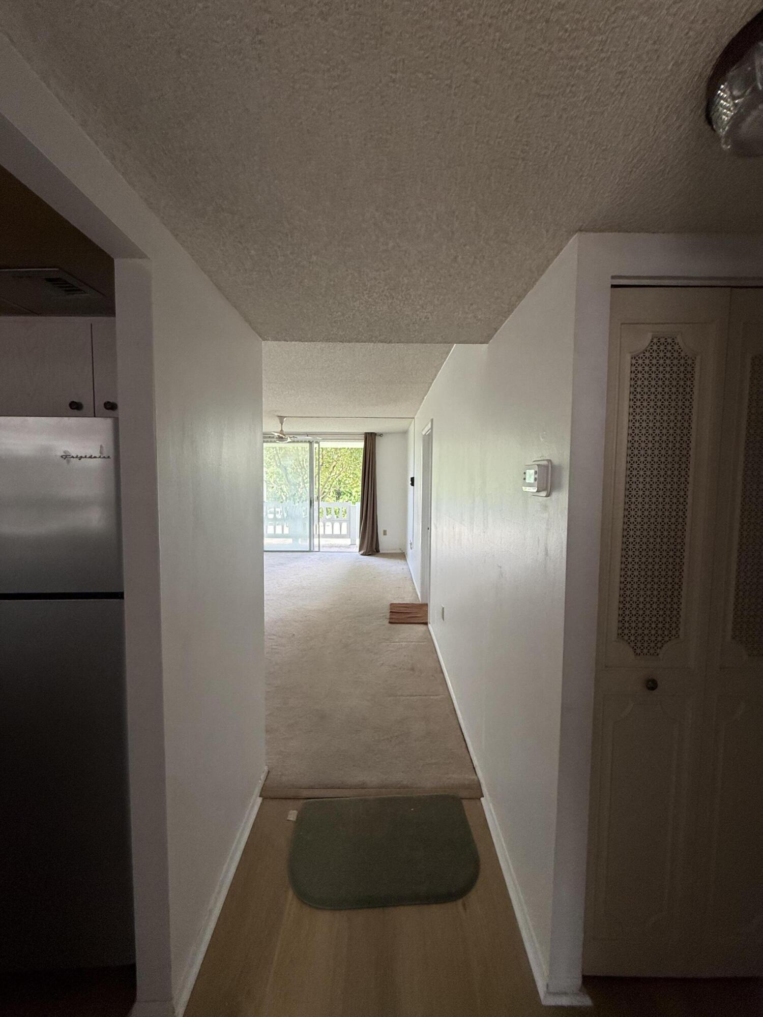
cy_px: 508
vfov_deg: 102.1
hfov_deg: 85.7
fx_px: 411
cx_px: 382
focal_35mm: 14
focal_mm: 2.22
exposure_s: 1/99
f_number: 2.2
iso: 125
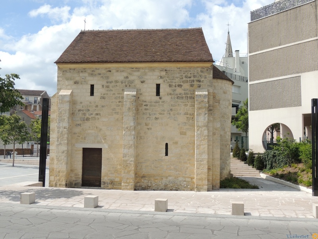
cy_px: 120
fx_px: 322
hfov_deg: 52.6
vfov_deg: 40.7
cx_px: 159
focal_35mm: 35
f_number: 3.6
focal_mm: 6.2
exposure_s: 1/1250
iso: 100
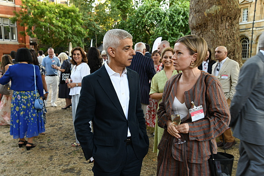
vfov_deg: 38.9
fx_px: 249
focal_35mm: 34
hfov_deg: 55.8
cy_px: 88
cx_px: 132
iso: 400
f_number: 6.3
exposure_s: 1/30
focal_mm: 34
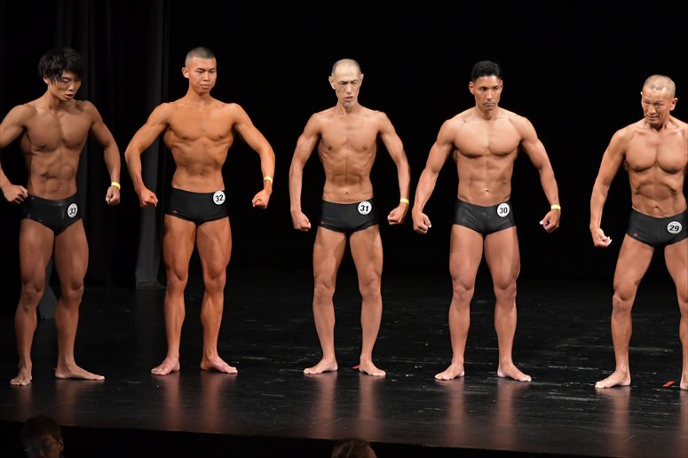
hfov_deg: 9.5
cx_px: 344
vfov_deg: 6.3
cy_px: 229
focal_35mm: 217
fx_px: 4145
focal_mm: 145
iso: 4000
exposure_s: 1/400
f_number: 5.6
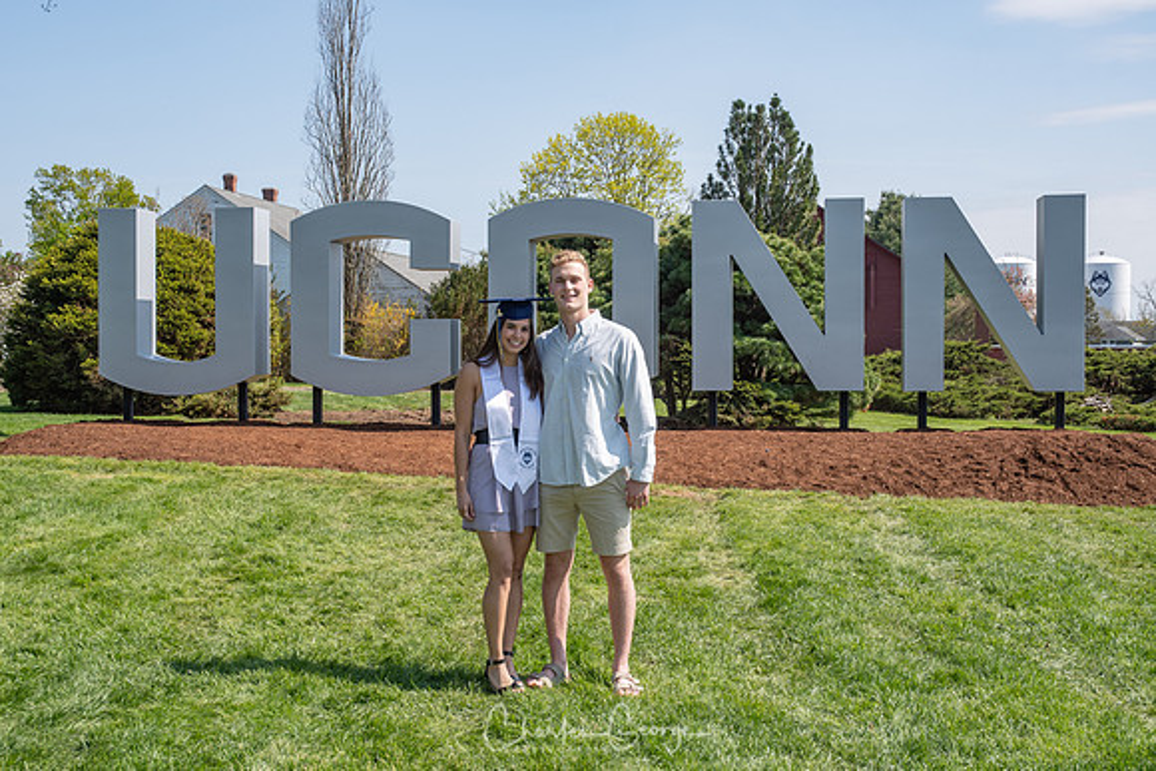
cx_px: 578
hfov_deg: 38.9
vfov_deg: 26.5
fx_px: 1638
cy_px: 386
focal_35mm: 51
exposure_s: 1/250
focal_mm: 34
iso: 100
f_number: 7.1
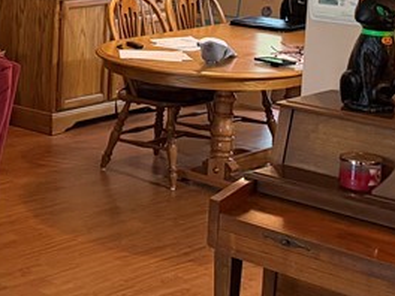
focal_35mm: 93
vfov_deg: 15.6
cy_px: -4
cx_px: -326
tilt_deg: -7.5
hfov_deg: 17.1
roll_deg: +0.2
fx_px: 1061
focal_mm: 6.76
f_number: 1.78
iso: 640
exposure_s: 1/60
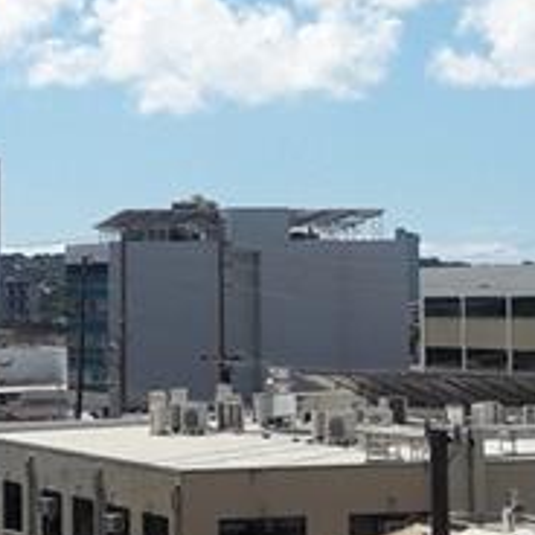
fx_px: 2815
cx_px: 291
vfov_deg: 10.8
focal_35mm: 161
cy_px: 44
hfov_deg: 10.9
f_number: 1.9
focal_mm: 3.7
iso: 40
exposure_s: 1/3040
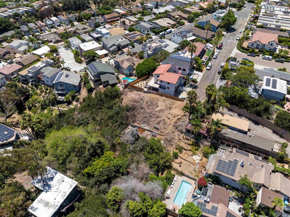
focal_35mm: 24
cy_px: 108
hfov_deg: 71.6
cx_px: 145
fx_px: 201
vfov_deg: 56.8
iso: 190
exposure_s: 1/200
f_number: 2.8
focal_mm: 12.29
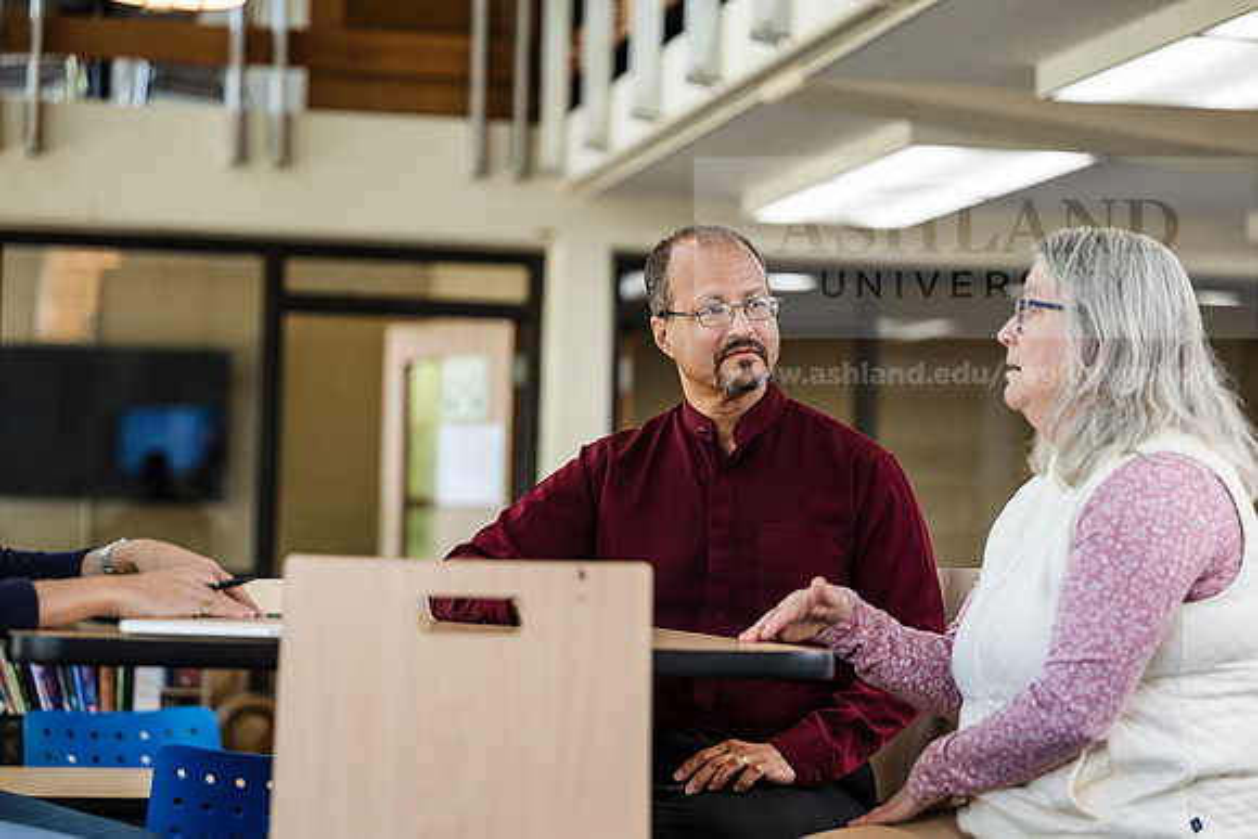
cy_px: 420
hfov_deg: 18.6
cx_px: 629
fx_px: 3845
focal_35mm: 110
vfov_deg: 12.5
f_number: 3.2
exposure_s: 1/200
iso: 640
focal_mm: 110
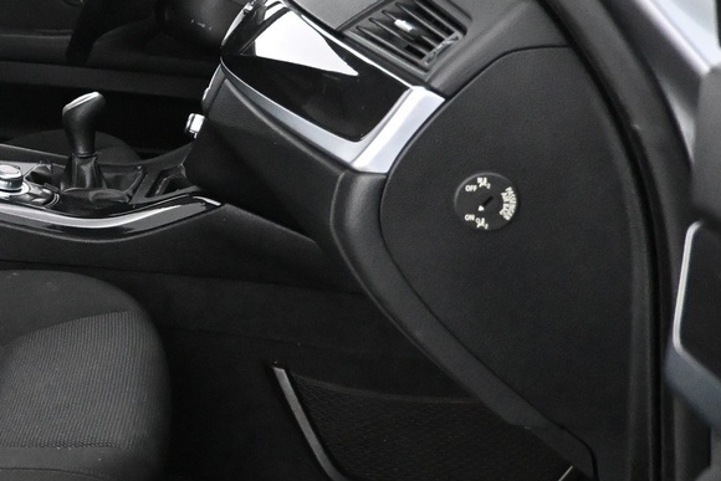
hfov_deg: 28.4
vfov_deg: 20.3
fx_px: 1342
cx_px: 11
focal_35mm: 67
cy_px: 175
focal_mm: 16
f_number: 3.5
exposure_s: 1/60
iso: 6400
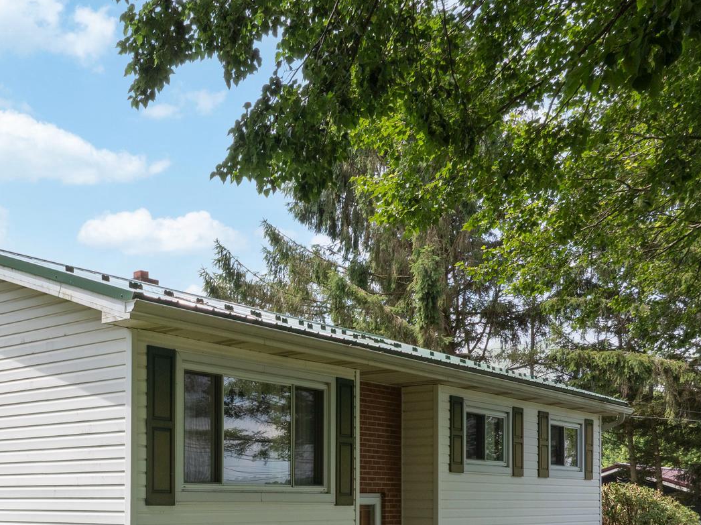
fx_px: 951
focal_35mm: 47
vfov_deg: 29.4
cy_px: 487
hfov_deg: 38.9
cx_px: 138
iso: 100
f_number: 7.1
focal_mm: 12.29
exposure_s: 1/240
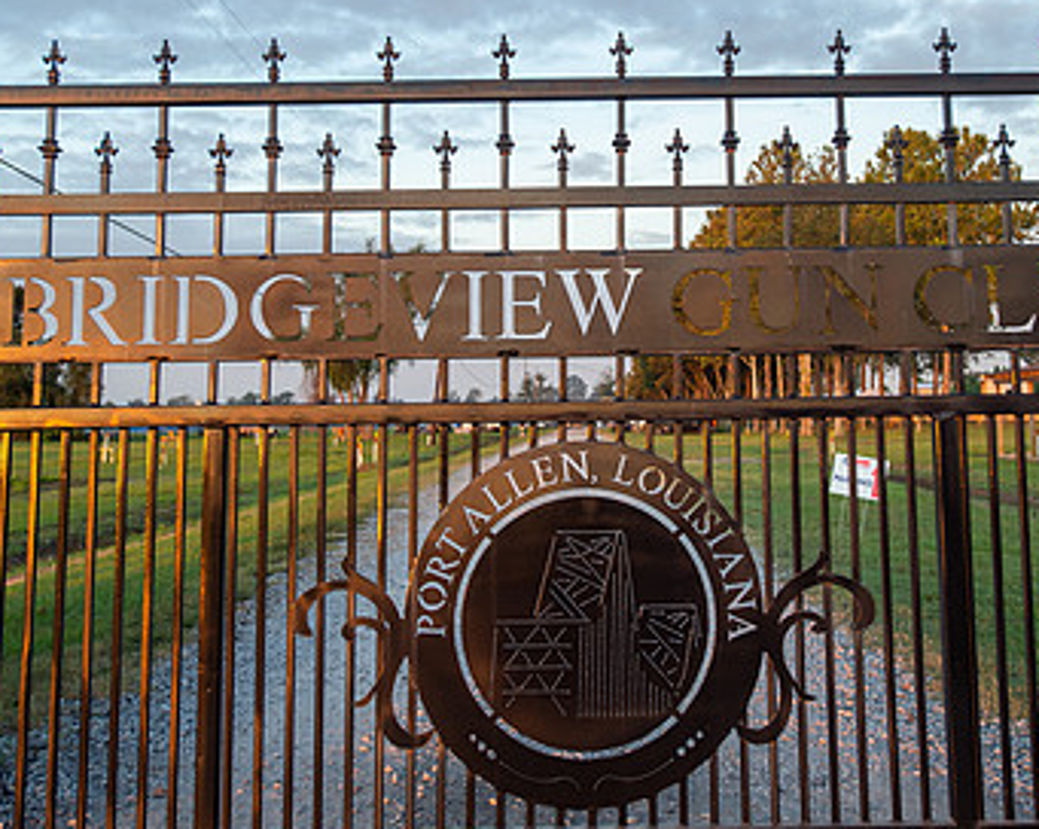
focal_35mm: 45
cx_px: 602
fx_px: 1382
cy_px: 257
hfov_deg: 41.1
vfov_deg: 33.0
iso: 200
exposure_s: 1/125
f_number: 4
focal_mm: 28
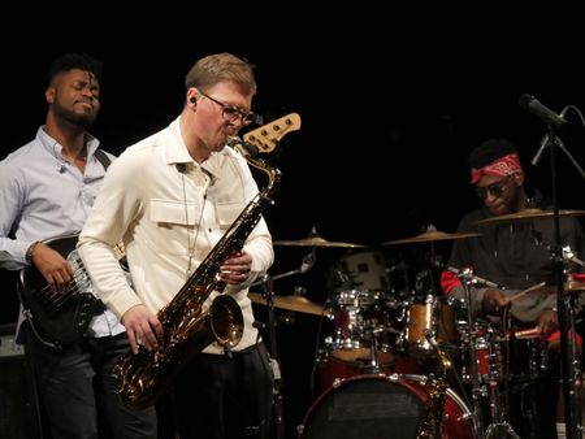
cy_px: 220
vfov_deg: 6.0
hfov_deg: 7.9
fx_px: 4227
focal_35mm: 250
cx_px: 292
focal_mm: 125
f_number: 5.5
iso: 3200
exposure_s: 1/250
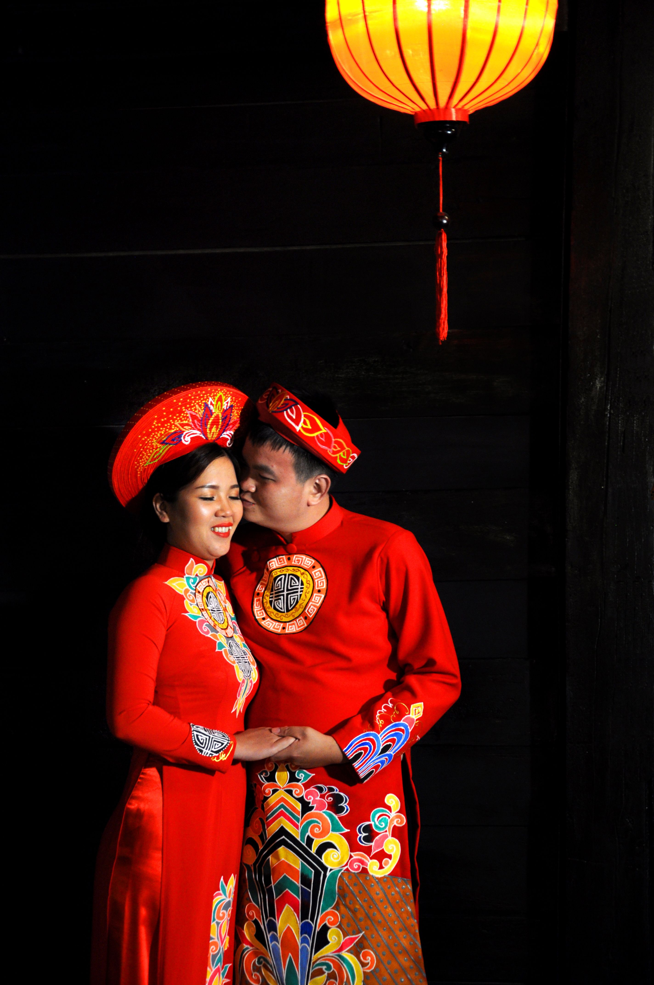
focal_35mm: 75
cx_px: 327
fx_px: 2049
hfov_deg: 18.1
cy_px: 492
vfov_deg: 27.0
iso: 800
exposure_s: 1/15
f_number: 5
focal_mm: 50
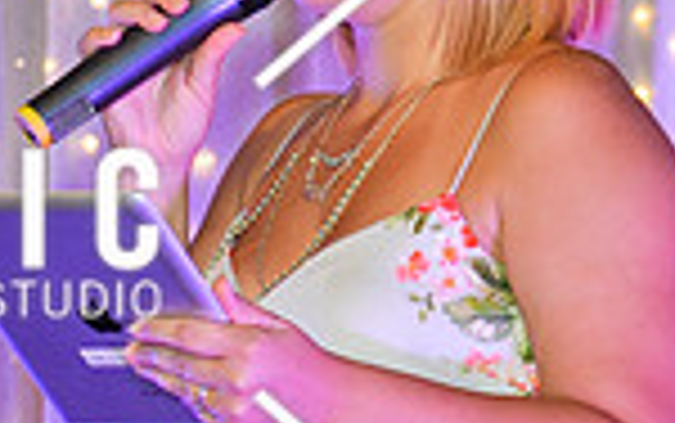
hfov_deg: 7.1
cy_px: 256
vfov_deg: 4.5
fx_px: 5431
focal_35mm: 295
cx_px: -86
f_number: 5
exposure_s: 1/60
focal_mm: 50
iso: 250
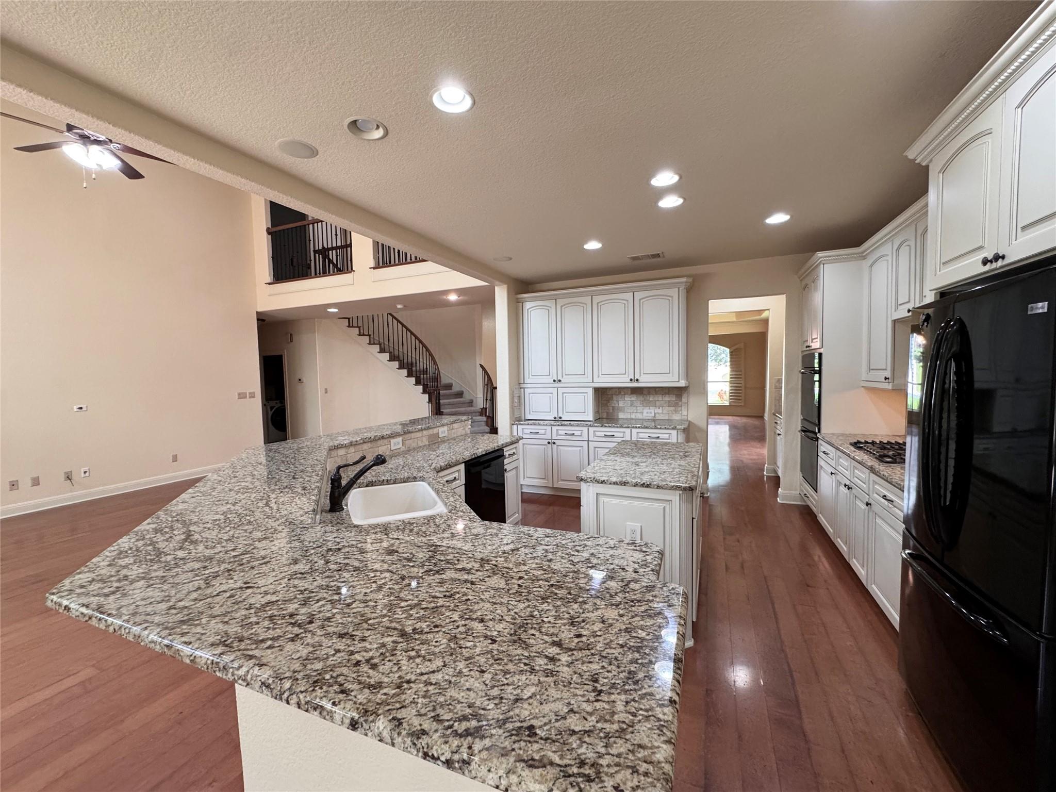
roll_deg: +1.3
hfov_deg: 102.1
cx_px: 528
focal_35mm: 14
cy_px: 396
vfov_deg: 85.7
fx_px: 427
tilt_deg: -4.0
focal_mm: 2.22
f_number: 2.2
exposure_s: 1/120
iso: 250
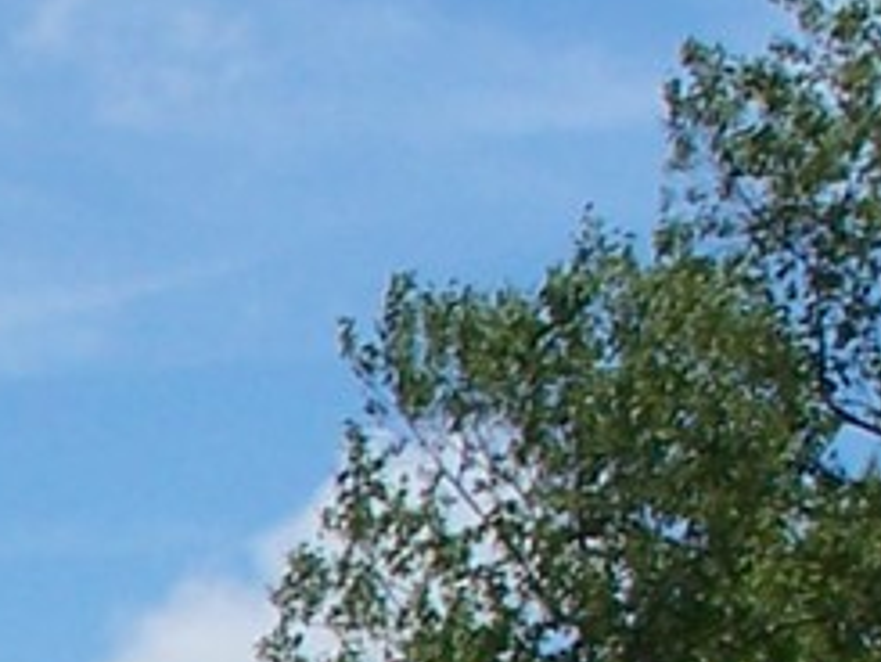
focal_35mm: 329
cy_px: 1450
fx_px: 8377
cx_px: -1363
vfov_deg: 4.4
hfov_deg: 5.8
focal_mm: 9.3
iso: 80
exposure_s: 1/500
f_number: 6.3
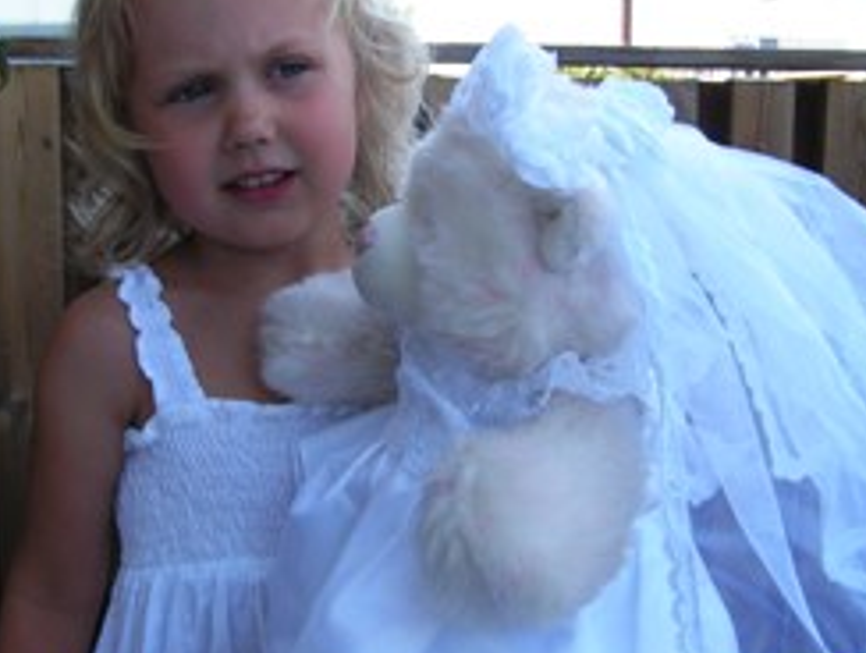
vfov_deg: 27.6
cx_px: 360
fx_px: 1329
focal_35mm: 53
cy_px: 302
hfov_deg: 36.0
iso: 50
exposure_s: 1/80
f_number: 4.5
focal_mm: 6.3
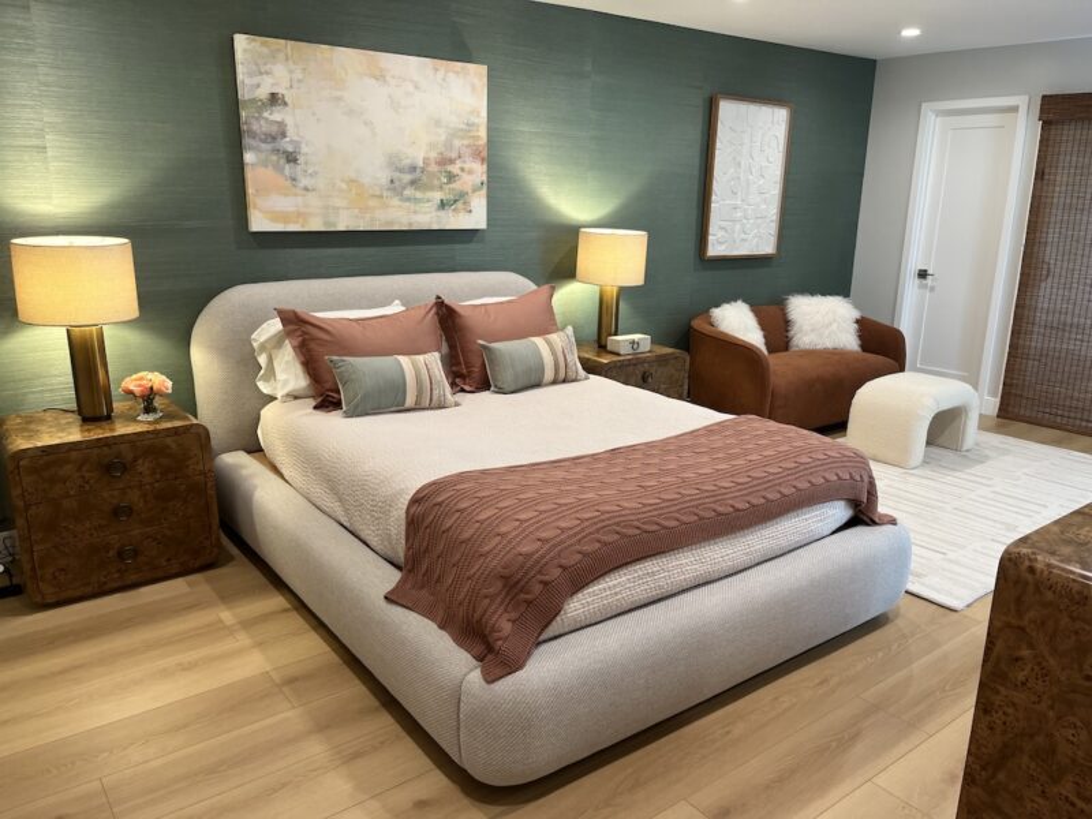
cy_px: 410
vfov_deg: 53.1
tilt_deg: -15.7
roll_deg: -0.7
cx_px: 546
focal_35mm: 26
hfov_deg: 67.3
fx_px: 820
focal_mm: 5.1
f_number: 1.6
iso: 80
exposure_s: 1/60
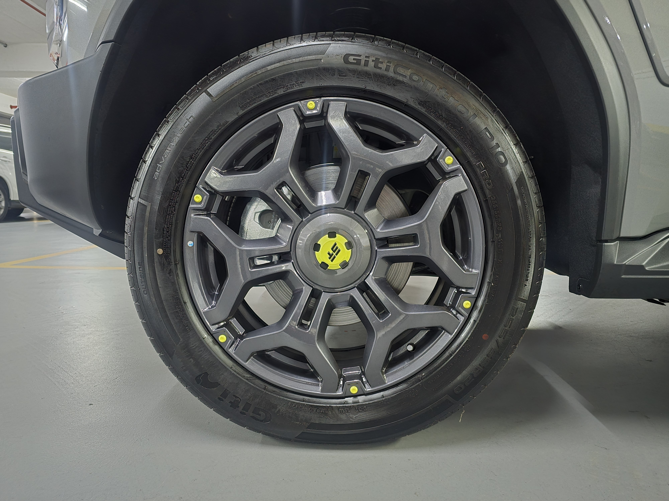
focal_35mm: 23
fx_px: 445
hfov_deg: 73.9
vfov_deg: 58.9
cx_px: 334
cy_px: 250
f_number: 1.7
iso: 2500
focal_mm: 6.3
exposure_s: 1/20
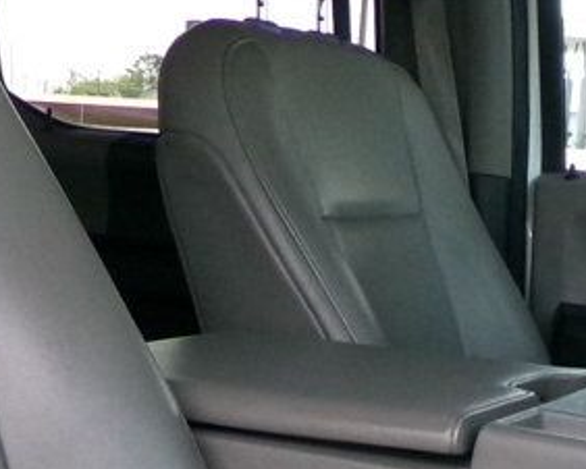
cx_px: 241
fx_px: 1475
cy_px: 444
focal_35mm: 85
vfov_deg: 17.7
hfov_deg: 22.4
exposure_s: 1/60
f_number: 11.07
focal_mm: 4.3
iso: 682
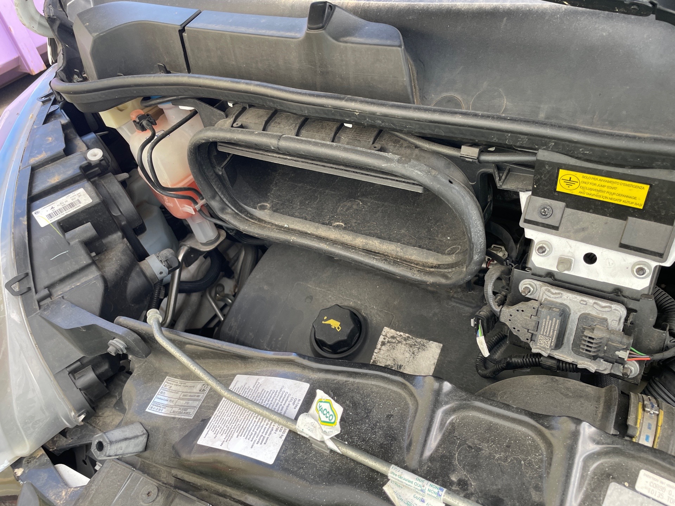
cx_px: 338
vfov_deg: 53.1
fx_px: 507
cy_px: 253
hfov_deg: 67.3
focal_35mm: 26
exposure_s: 1/121
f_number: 1.6
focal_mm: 4.2
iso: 50
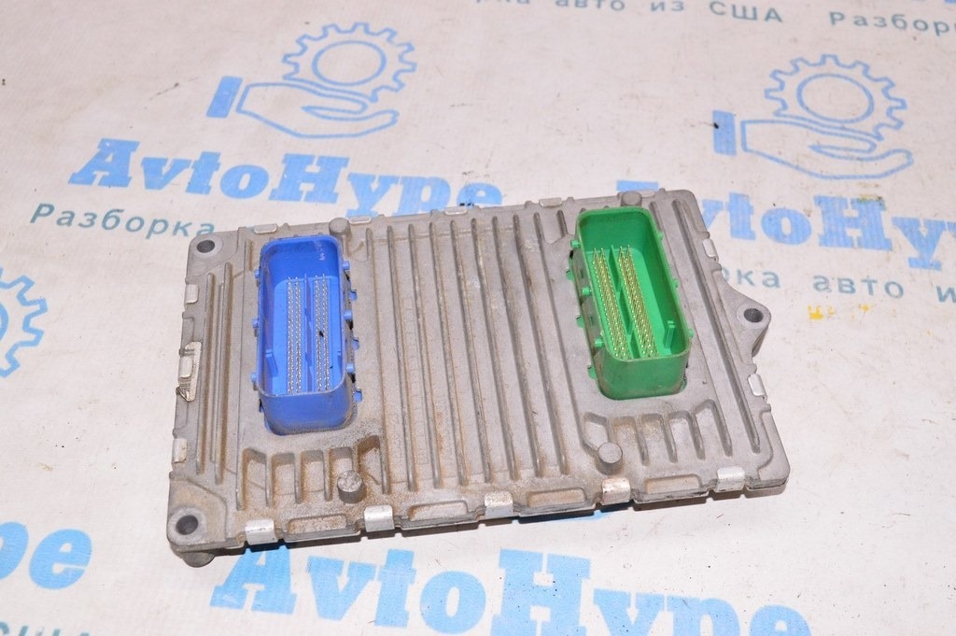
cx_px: 478
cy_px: 318
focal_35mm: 39
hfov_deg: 49.6
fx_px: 1035
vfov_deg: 34.2
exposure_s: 1/160
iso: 1600
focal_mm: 26
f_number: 8
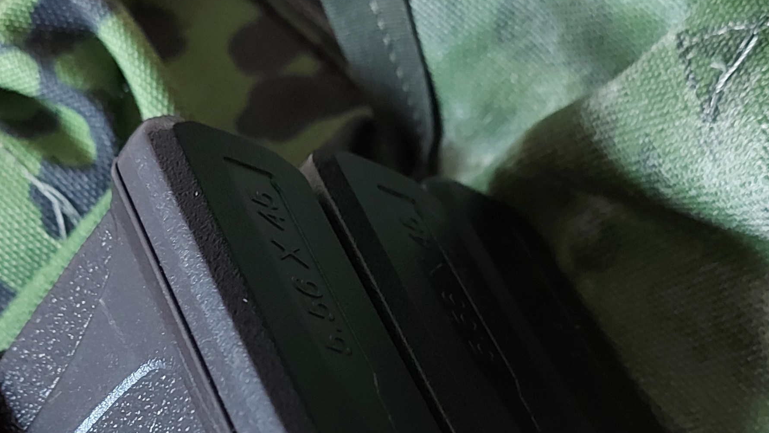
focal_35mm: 68
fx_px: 1387
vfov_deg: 17.2
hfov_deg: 31.0
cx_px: 356
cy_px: 461
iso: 400
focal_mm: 5.23
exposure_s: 1/25
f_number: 1.8
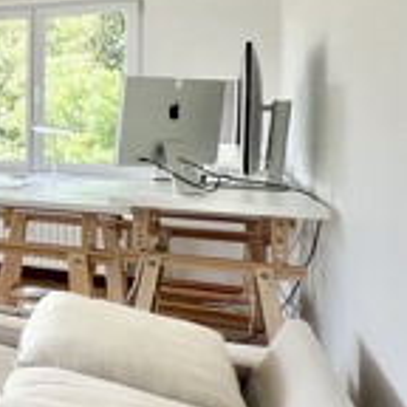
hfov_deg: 17.8
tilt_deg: -1.3
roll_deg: +0.1
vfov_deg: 32.9
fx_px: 678
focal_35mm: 51
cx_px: -461
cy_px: 119
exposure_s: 1/254
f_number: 1.8
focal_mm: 1.57
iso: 32
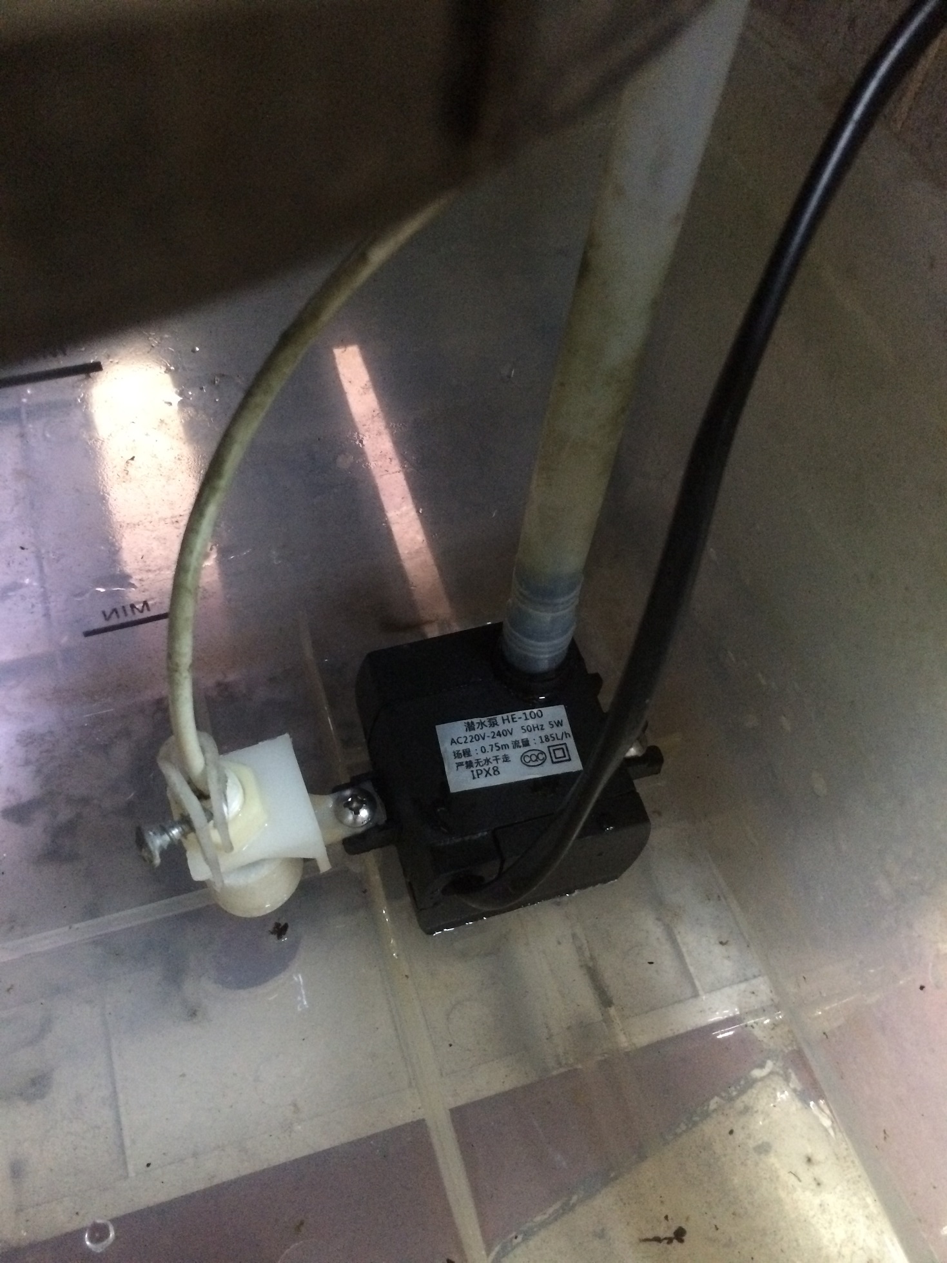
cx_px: 474
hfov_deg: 48.2
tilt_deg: -45.9
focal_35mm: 29
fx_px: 1058
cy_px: 632
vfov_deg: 61.7
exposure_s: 1/17
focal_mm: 4.15
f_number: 2.2
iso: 400
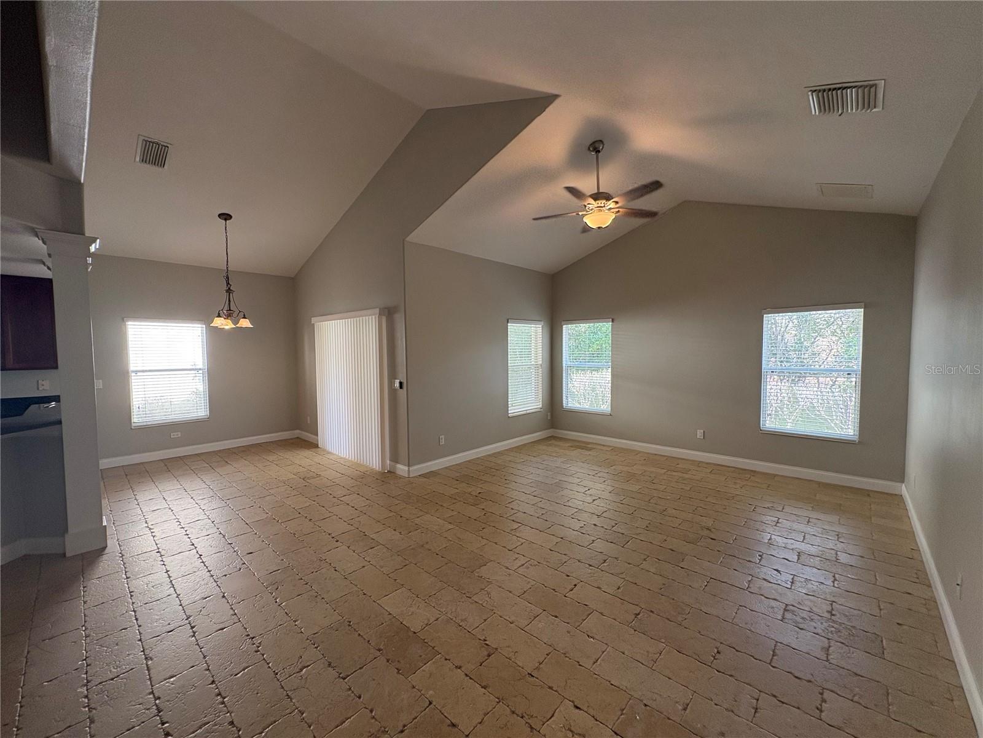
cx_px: 492
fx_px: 398
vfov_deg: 85.7
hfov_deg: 102.1
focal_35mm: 14
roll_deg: +0.9
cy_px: 369
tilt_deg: -2.7
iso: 200
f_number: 2.2
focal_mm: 2.22
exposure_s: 1/120
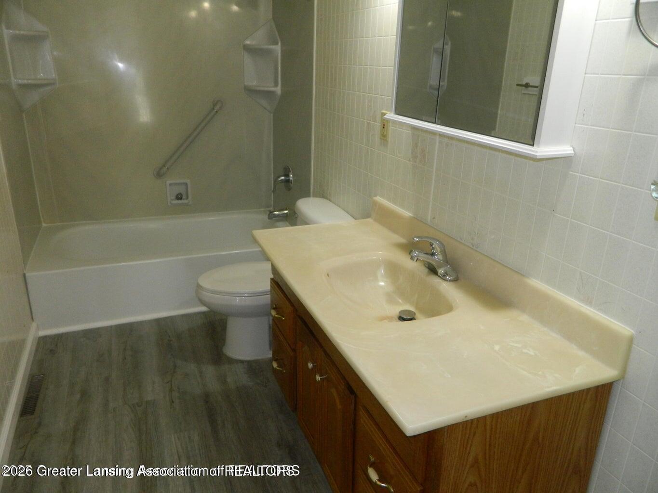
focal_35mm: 25
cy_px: 246
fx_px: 475
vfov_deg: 54.9
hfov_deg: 69.4
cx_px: 329
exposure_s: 1/30
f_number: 3.1
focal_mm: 4.5
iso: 200
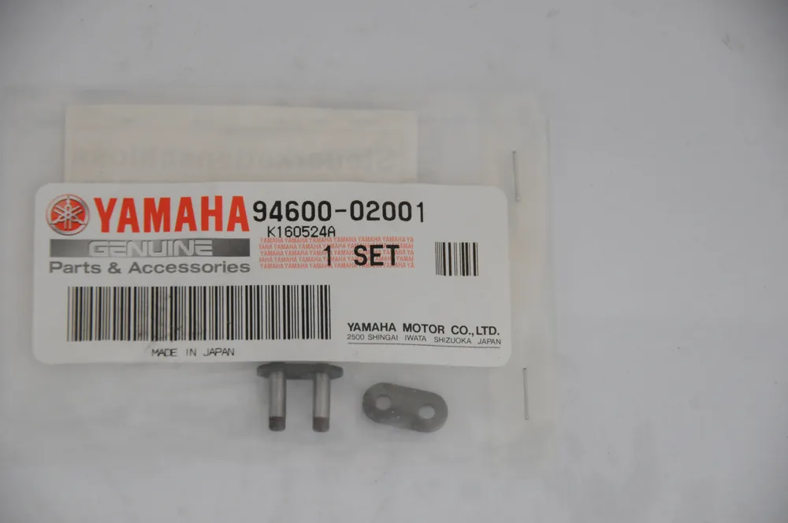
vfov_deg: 6.1
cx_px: 394
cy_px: 262
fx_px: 4919
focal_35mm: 225
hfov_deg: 9.2
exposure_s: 1/40
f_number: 5.6
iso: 1600
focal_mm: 150
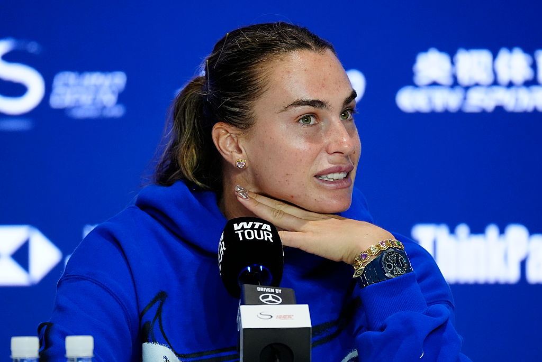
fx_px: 9042
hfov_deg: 3.4
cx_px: 271
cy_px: 181
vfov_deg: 2.3
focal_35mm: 600
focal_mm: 400
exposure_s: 1/200
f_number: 4.5
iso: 3200
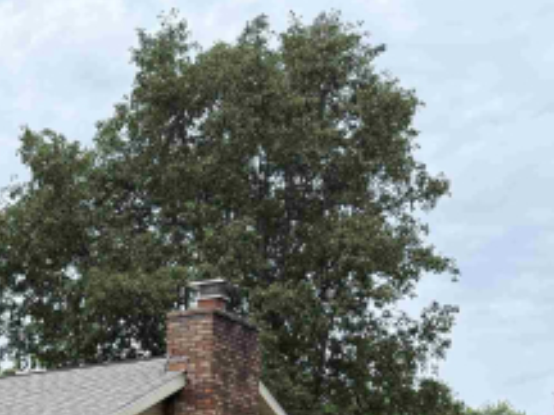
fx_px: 1184
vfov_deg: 17.9
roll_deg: -0.6
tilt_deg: -3.2
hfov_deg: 24.5
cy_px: 617
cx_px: -63
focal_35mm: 74
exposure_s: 1/2801
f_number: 1.78
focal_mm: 6.76
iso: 100
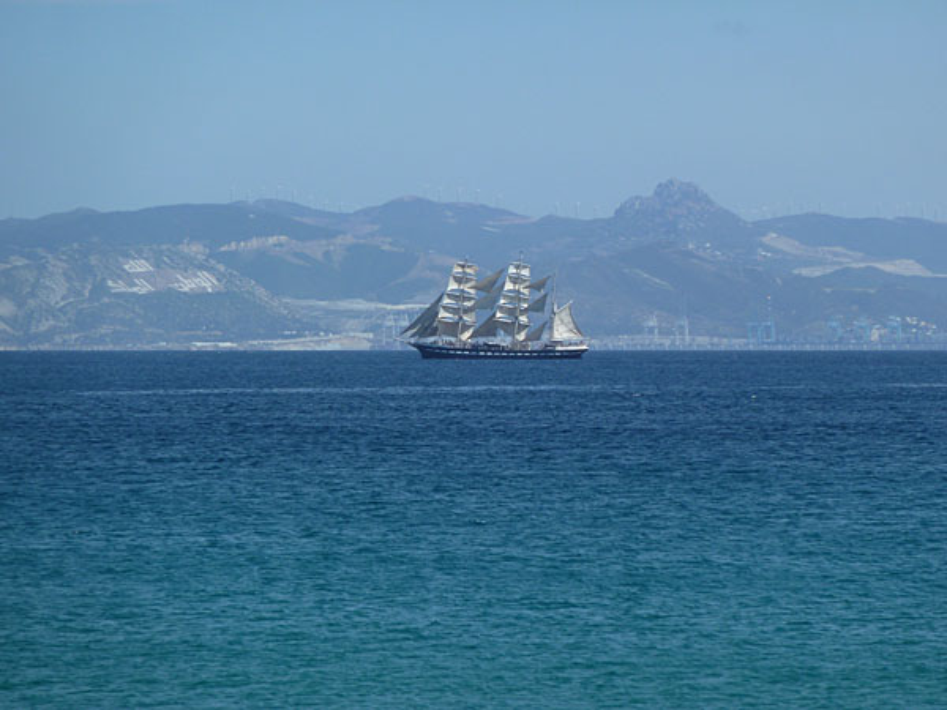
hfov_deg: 6.6
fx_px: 8207
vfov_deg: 5.0
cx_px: 474
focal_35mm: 300
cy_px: 355
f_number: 4.9
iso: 80
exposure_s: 1/500
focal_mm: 49.2
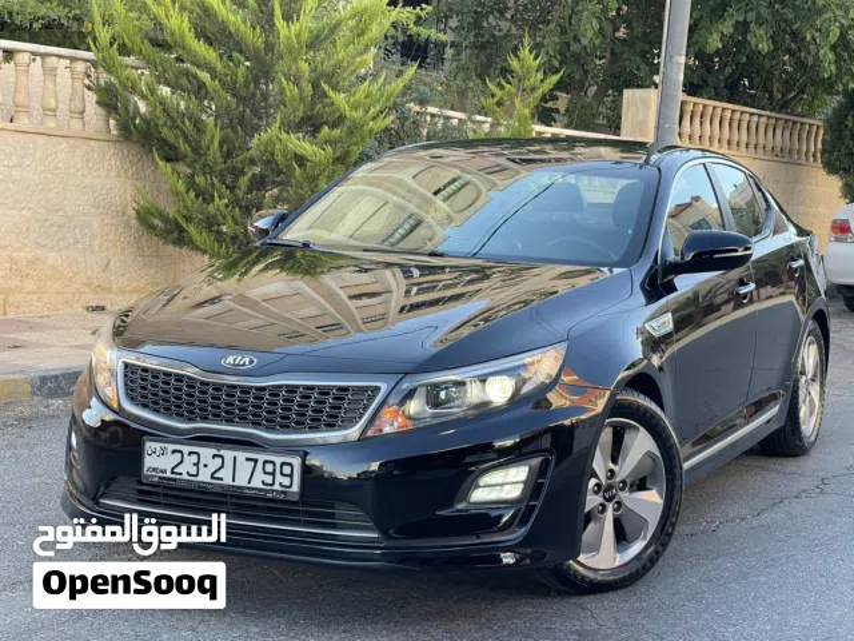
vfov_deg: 22.9
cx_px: 427
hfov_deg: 30.3
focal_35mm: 64
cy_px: 320
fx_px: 1579
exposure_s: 1/99
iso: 32
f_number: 2.2
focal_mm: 7.5
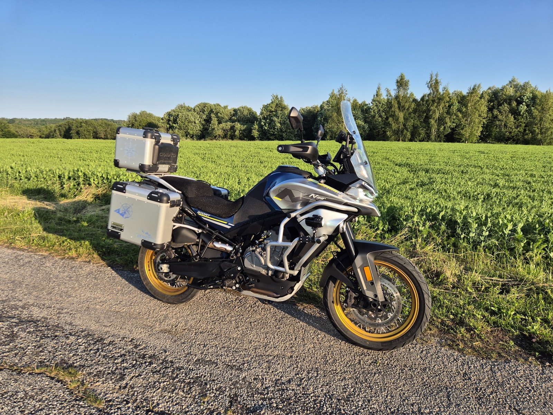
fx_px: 367
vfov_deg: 58.9
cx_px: 276
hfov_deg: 73.9
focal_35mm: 23
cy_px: 208
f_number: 1.8
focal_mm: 5.4
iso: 25
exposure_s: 1/1048
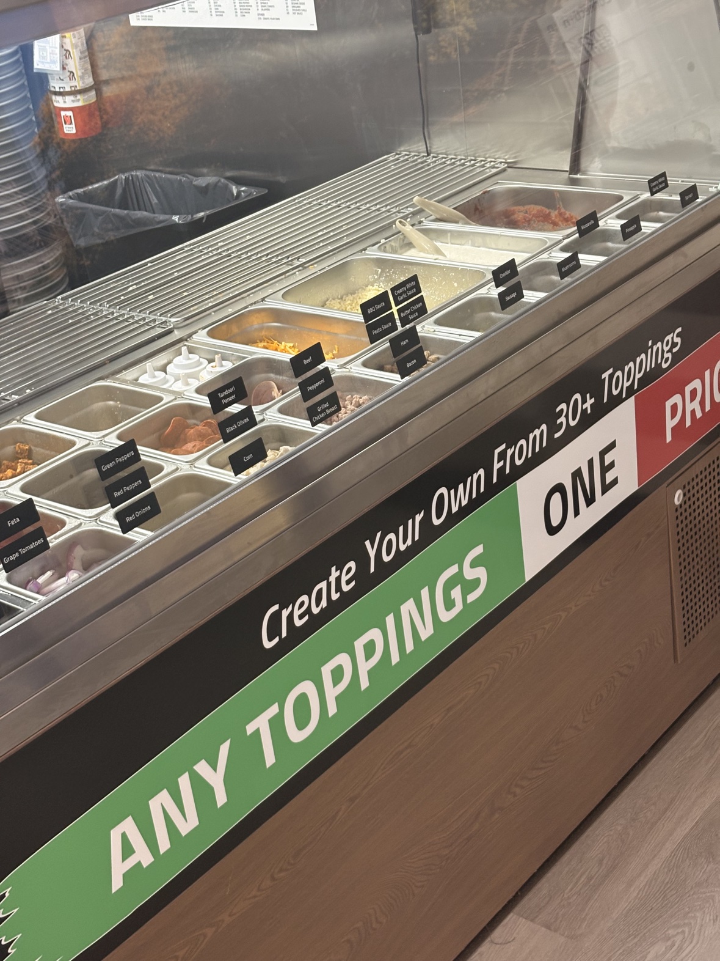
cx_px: 360
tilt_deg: -26.4
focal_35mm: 52
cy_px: 480
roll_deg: +8.3
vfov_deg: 36.8
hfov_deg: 28.0
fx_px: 1442
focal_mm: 5.96
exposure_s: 1/60
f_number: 1.6
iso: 100
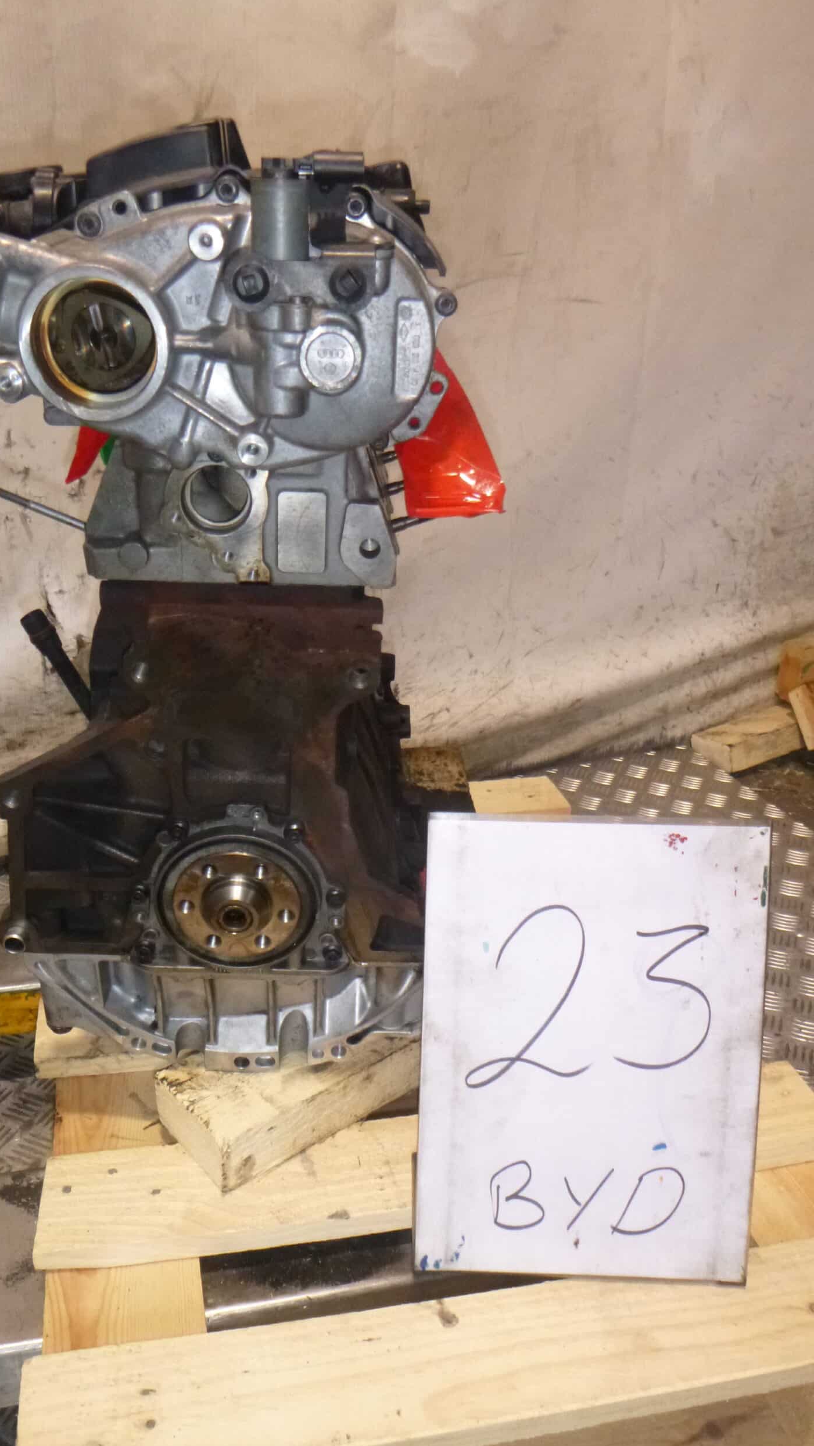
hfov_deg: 41.3
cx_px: 331
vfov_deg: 67.9
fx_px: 1074
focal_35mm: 28
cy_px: 724
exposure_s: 1/60
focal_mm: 4.5
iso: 400
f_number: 3.9
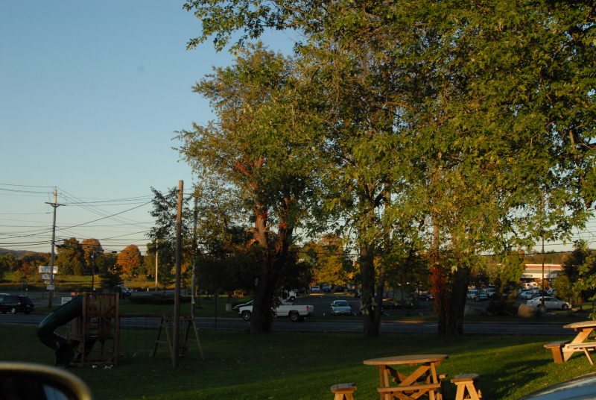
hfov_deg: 41.1
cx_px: 298
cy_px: 200
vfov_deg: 28.2
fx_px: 796
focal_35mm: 48
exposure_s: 1/500
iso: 800
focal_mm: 32
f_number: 11
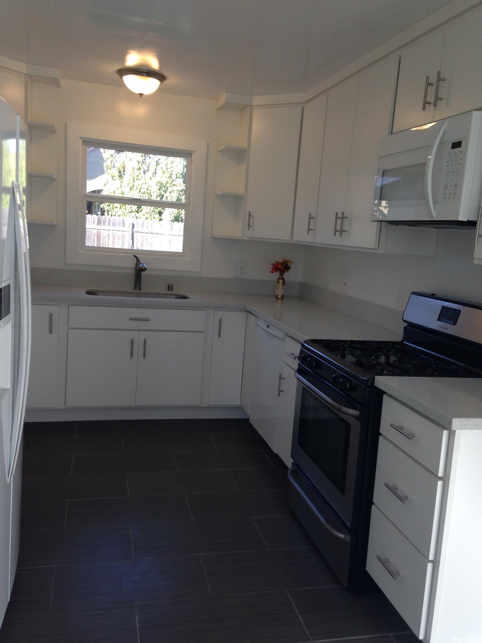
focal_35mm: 33
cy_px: 322
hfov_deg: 42.9
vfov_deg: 55.4
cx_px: 241
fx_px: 613
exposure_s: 1/120
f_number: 2.4
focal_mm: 4.12
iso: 64
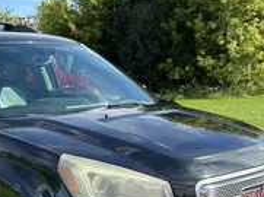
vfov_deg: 22.6
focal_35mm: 62
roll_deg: -0.4
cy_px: 201
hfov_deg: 30.3
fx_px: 472
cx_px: 44
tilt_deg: -14.9
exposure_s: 1/683
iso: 25
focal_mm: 3
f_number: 1.8
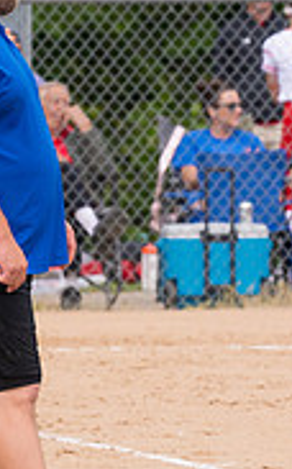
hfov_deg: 1.5
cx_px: 515
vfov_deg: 2.5
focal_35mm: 846
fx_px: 10797
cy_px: 236
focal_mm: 175
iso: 320
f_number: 5.6
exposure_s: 1/1600
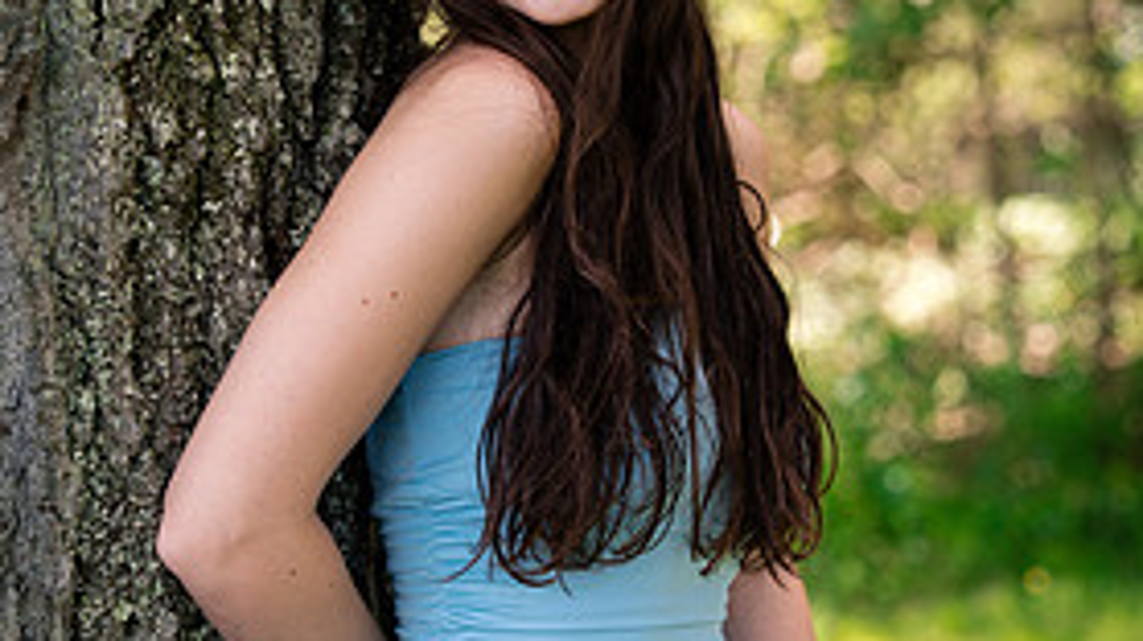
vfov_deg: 11.3
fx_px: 3241
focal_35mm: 107
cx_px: 551
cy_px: 263
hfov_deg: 20.0
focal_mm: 63
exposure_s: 1/250
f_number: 2.8
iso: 125
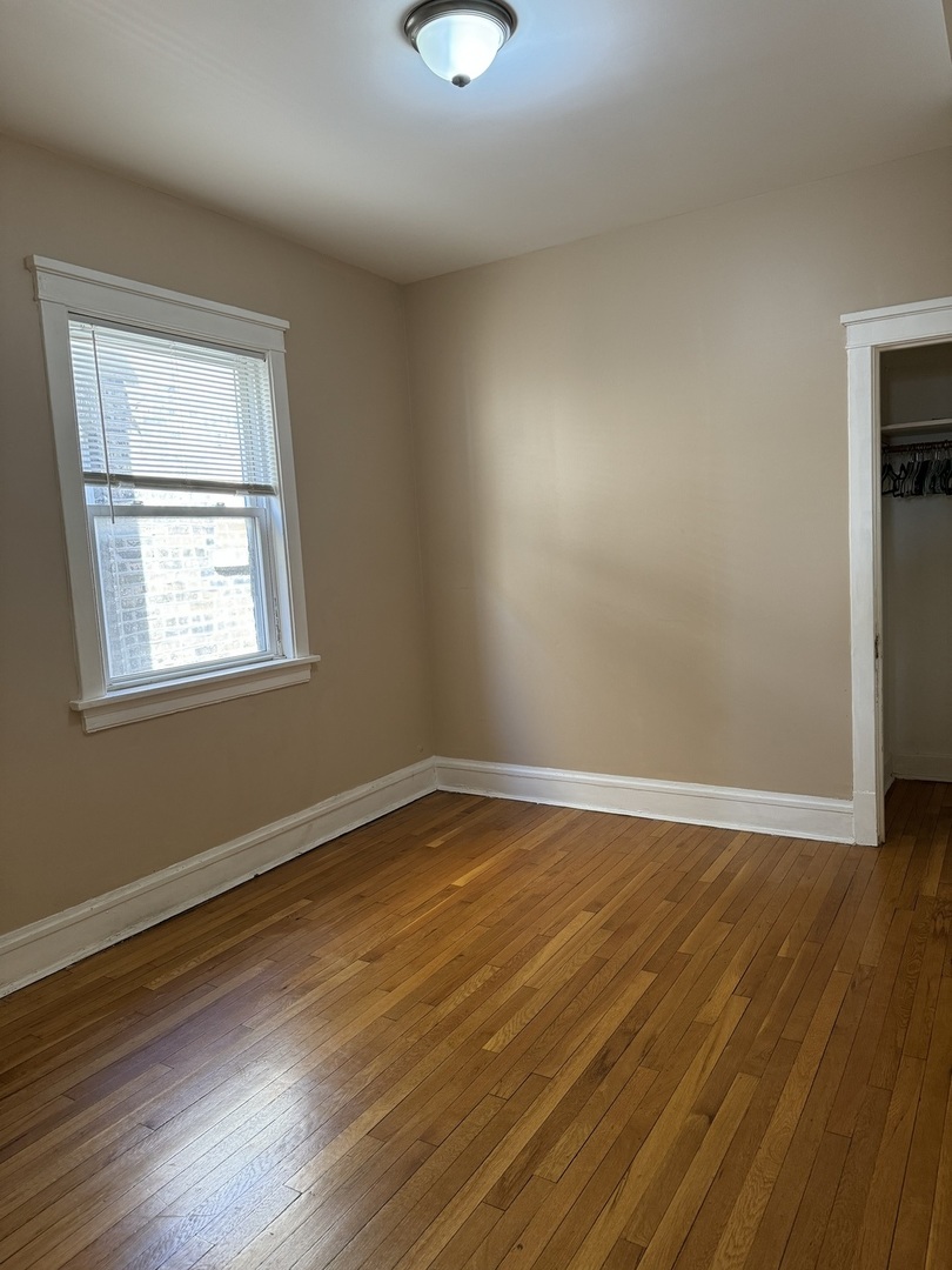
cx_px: 476
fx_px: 880
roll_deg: +3.8
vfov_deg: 71.6
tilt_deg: -6.8
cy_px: 635
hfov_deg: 56.8
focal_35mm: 24
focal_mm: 6.76
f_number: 1.78
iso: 200
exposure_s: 1/60
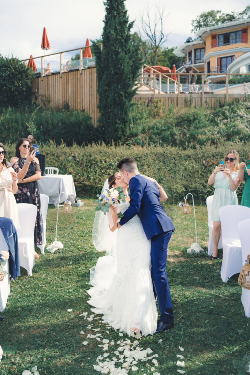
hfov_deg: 37.9
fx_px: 364
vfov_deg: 54.4
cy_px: 188
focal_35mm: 35
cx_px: 125
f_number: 3.5
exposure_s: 1/800
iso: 100
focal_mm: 35
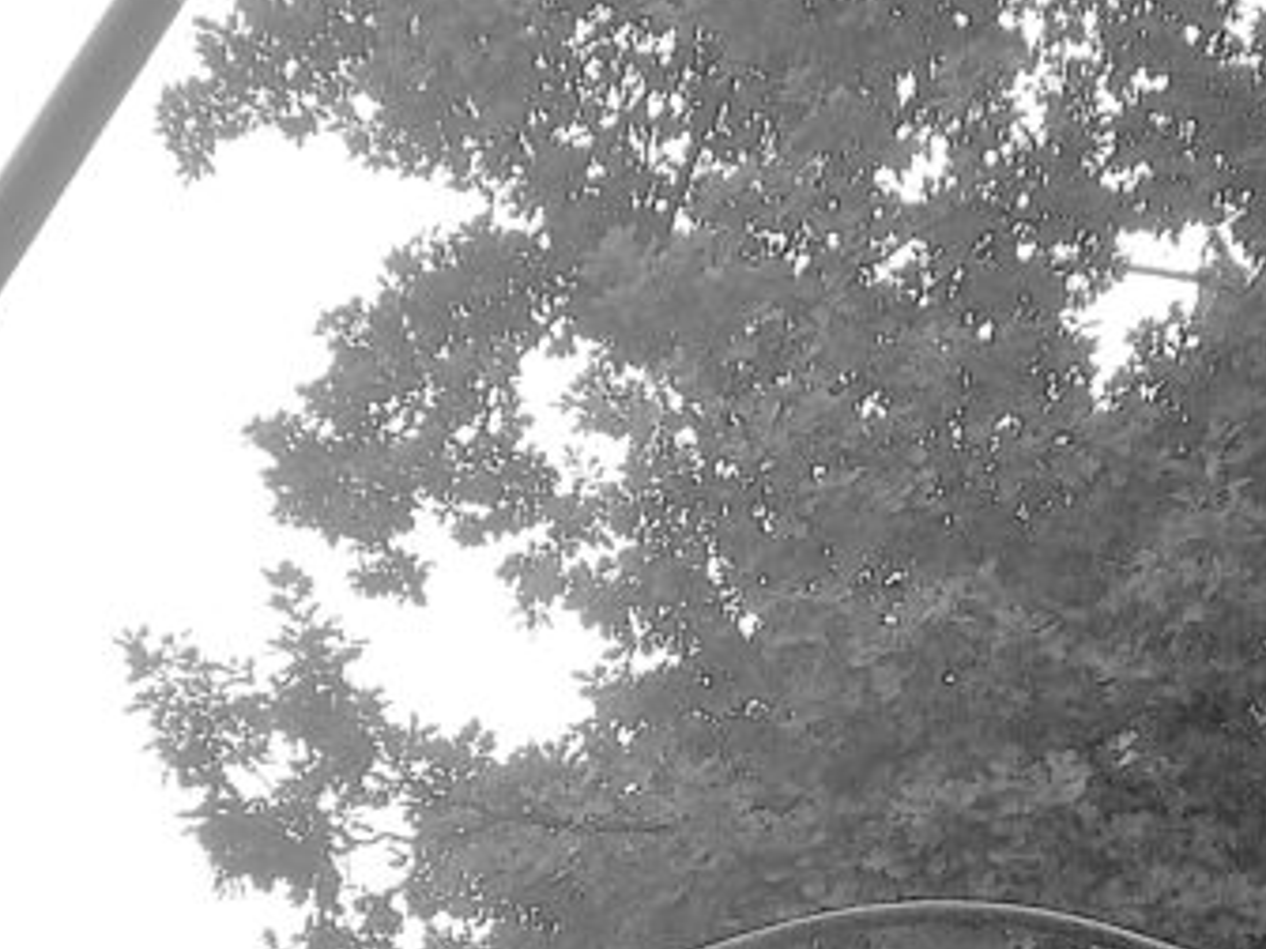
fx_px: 6473
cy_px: 964
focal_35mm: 177
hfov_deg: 11.2
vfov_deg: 8.3
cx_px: 885
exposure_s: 1/640
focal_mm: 9.6
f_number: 4
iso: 80
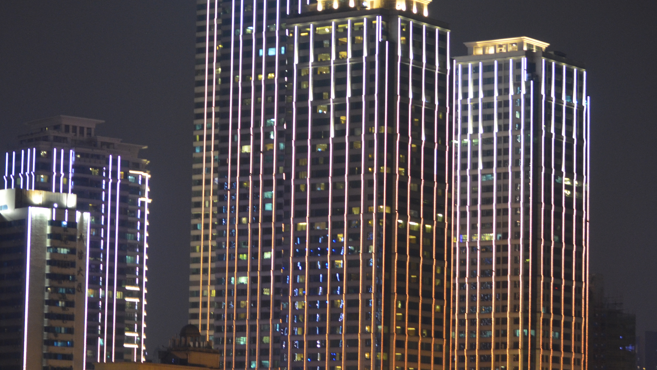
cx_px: 247
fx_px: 2384
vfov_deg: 8.9
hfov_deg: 15.7
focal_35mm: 137
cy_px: 132
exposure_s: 1/5
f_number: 5
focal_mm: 55
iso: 800
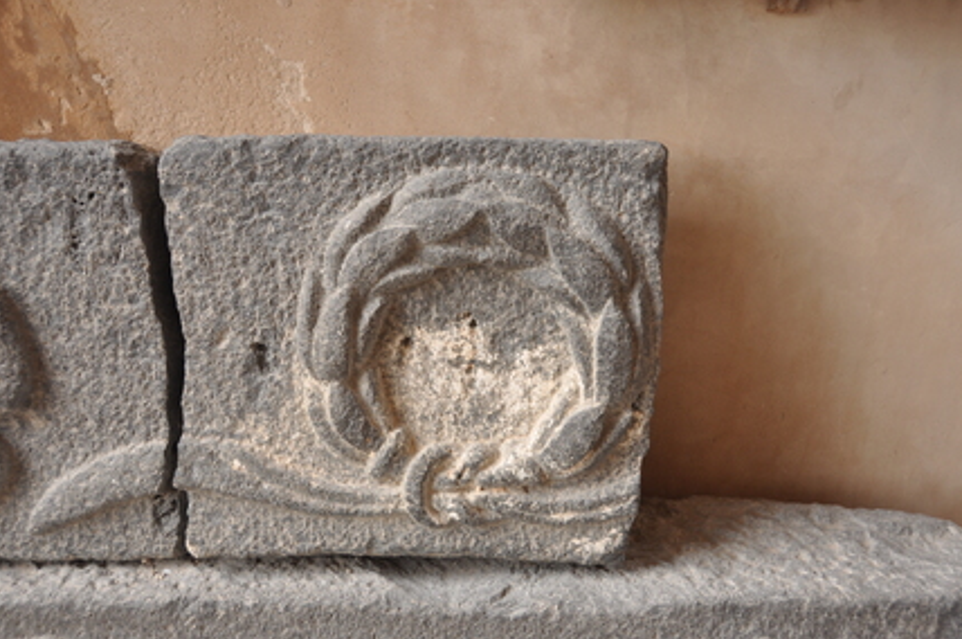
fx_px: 987
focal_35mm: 37
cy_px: 315
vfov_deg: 35.8
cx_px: 492
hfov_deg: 51.9
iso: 200
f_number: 5
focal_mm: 24
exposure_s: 1/100
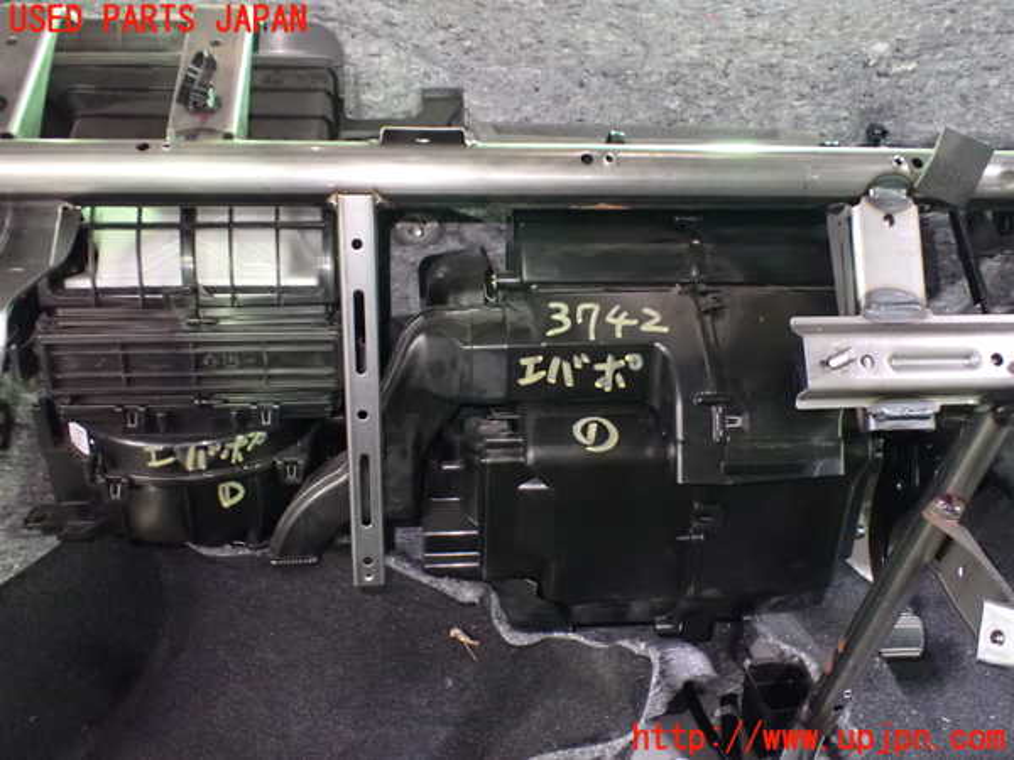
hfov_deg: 60.0
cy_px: 380
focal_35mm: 30
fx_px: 879
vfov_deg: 46.8
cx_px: 507
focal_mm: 5.4
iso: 1600
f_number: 2.3
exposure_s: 1/25
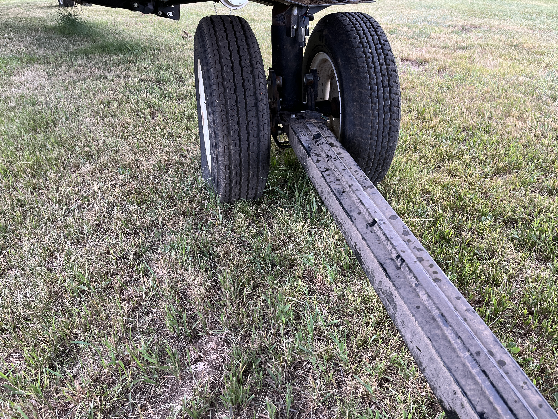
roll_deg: +0.6
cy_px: 210
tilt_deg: -30.9
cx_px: 279
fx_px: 419
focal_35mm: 26
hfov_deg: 67.3
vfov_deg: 53.1
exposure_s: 1/122
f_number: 1.6
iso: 80
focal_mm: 5.1
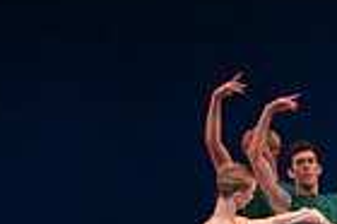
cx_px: 508
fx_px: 7162
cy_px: 201
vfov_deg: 1.8
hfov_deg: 2.7
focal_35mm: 766
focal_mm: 185
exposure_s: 1/400
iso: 8000
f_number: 7.1
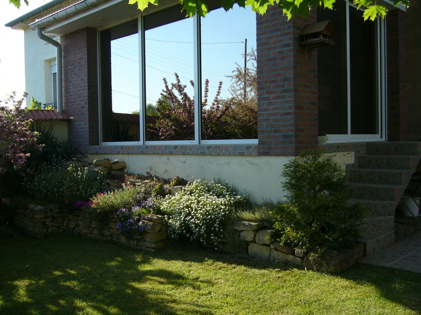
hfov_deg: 52.6
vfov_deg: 40.7
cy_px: 158
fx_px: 426
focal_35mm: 35
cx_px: 210
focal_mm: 5.8
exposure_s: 1/400
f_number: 2.8
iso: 80
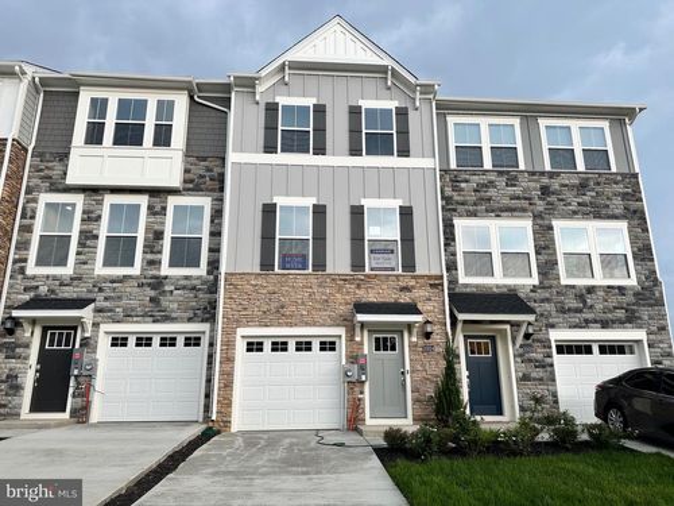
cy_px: 253
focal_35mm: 24
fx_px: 467
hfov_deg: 71.6
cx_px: 337
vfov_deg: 56.8
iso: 80
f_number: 1.78
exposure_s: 1/409
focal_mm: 6.86
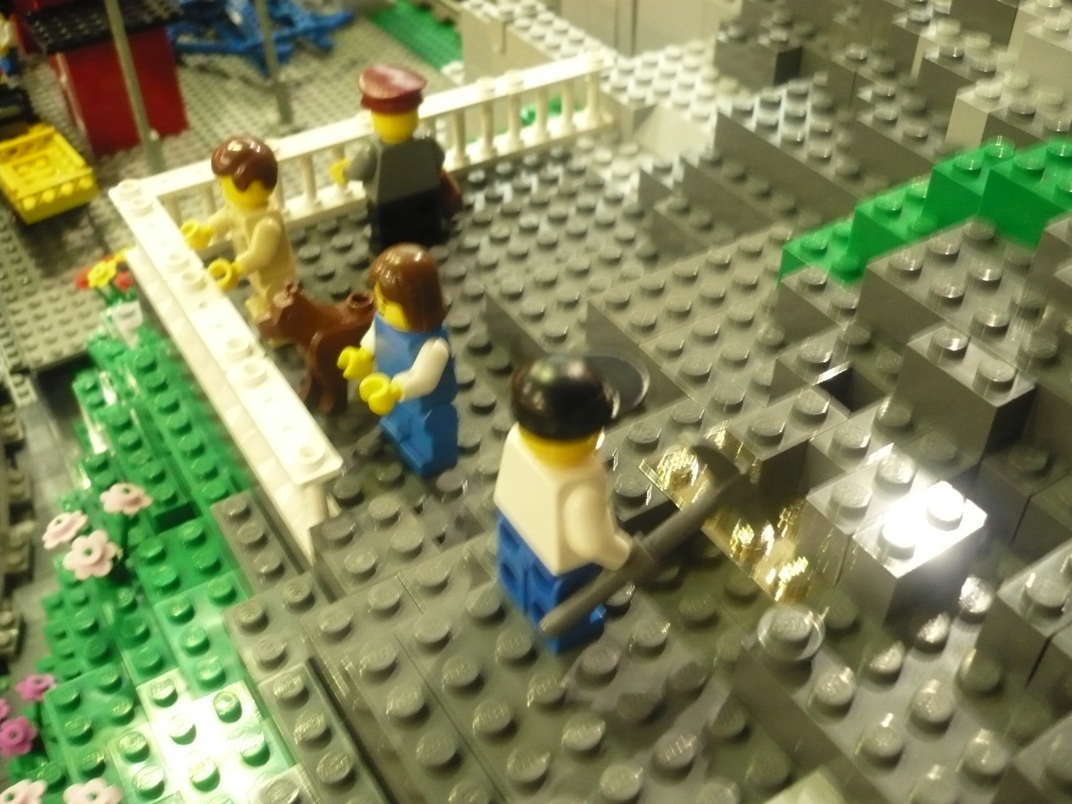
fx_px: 1084
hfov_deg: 52.6
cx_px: 536
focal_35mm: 35
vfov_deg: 40.7
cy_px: 402
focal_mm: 5.8
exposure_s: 1/8
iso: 400
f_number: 2.8
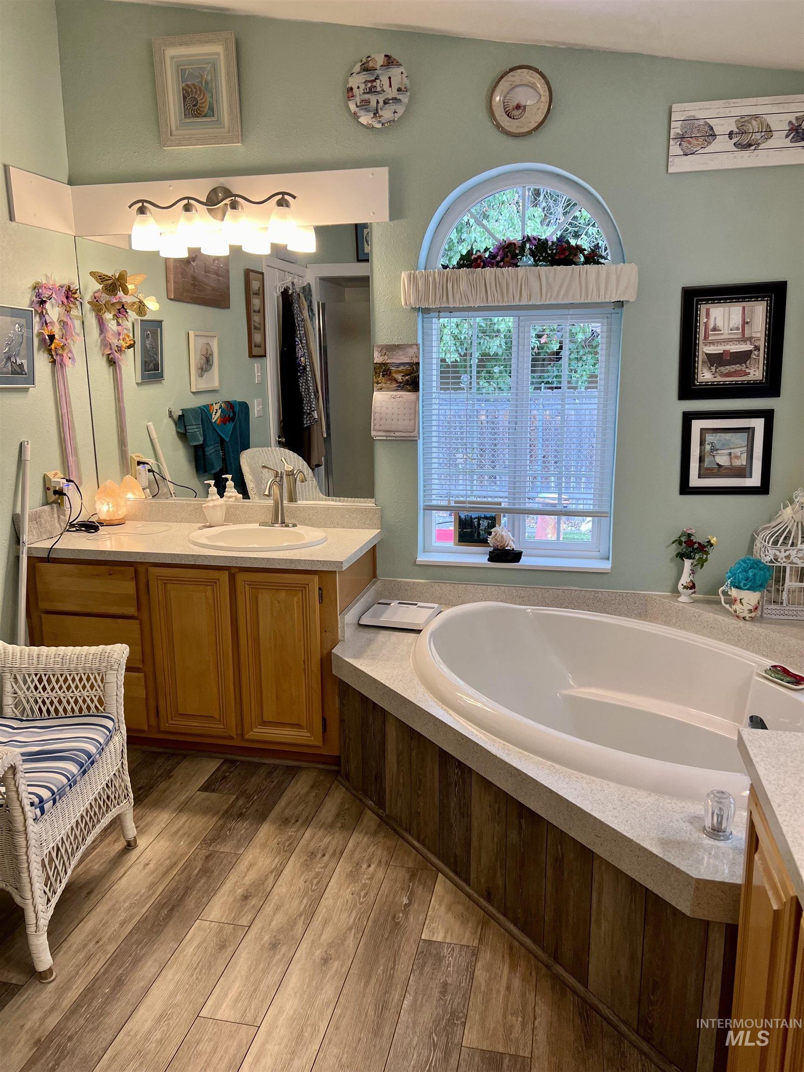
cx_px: 402
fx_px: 805
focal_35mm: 26
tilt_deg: -10.8
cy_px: 536
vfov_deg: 67.3
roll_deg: +1.1
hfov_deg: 53.1
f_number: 1.5
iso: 64
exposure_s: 1/120
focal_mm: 5.7
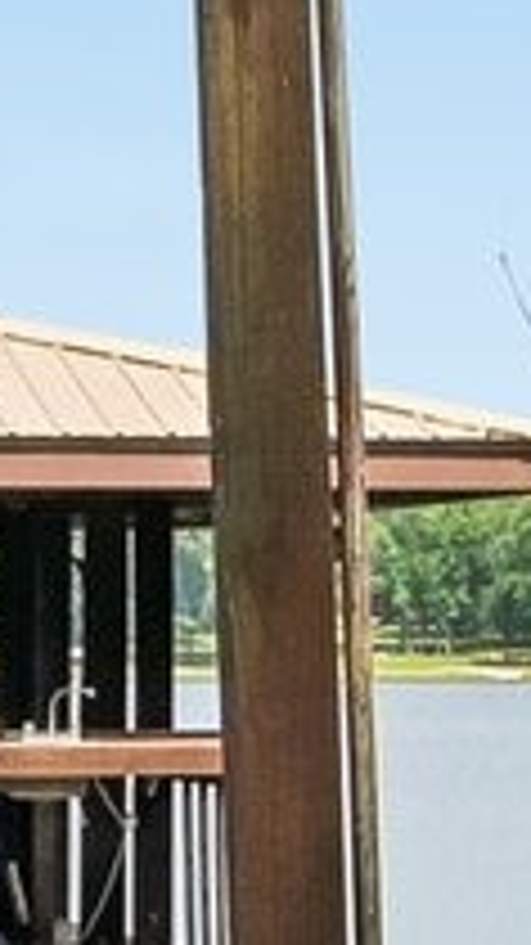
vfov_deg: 8.0
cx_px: -855
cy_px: 853
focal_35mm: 270
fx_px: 6766
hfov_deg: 4.4
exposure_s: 1/1250
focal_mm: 26.5
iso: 400
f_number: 8
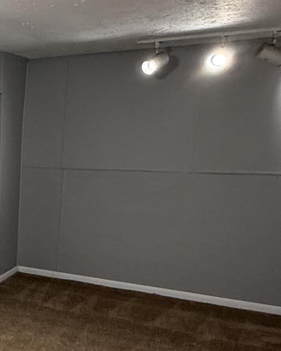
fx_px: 478
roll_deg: -2.3
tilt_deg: -8.9
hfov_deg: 27.9
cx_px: -71
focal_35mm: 46
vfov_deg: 39.5
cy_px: 254
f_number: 2.2
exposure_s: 1/60
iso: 250
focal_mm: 2.22
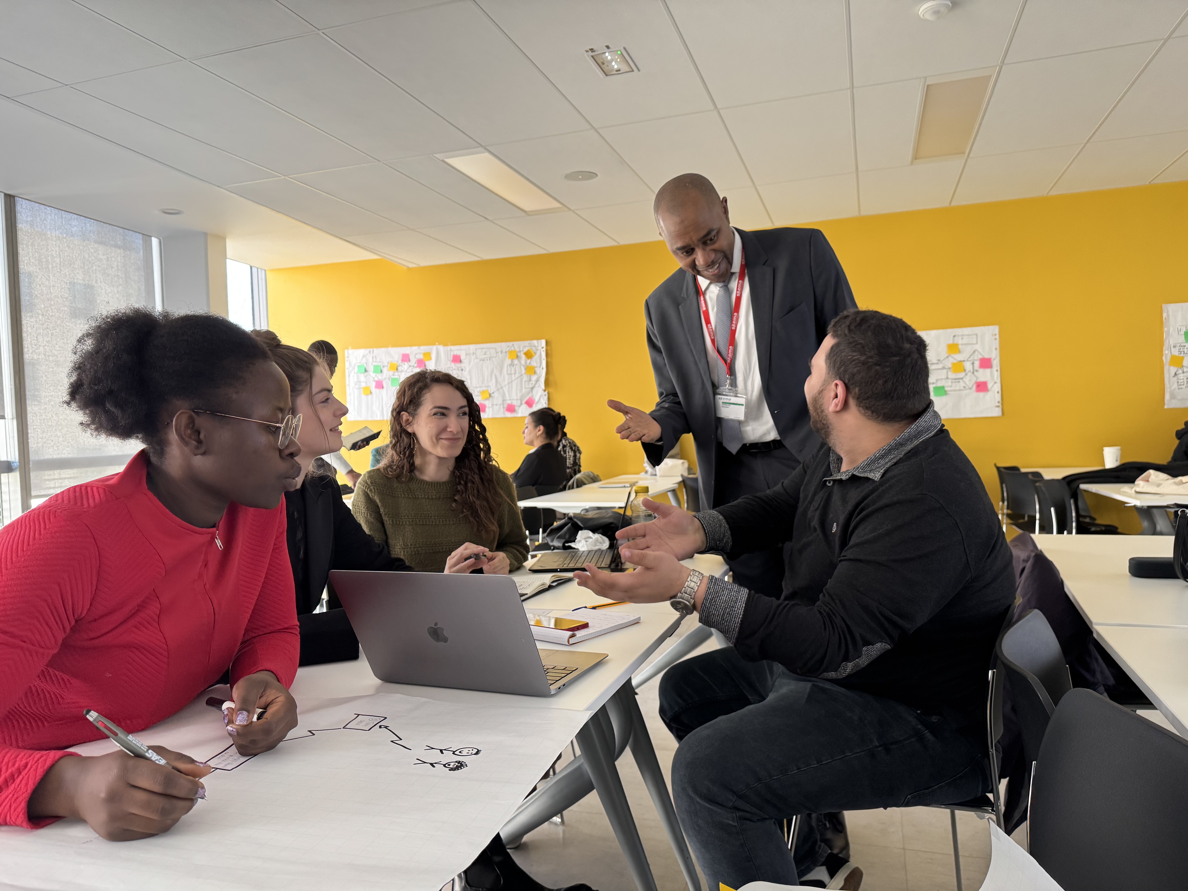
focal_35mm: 24
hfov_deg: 71.6
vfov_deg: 56.8
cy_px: 446
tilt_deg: -1.5
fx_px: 824
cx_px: 594
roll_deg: +2.7
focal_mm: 6.76
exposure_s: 1/96
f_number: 1.78
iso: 200
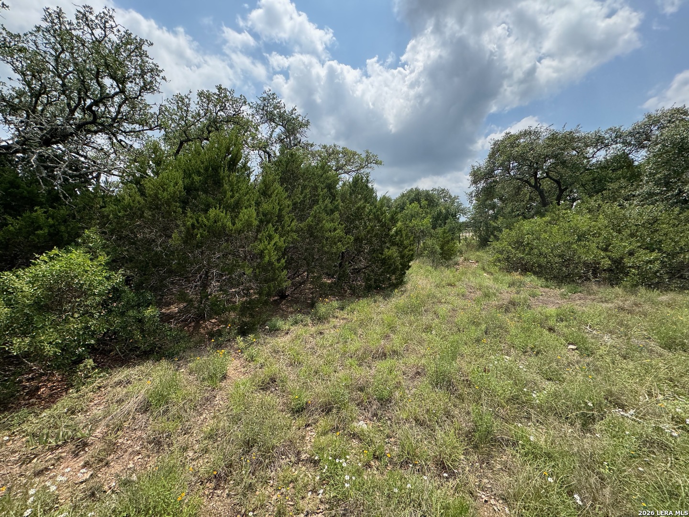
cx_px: 344
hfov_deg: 102.1
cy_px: 258
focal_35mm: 14
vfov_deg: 85.7
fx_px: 279
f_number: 2.2
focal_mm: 2.22
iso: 40
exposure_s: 1/1110
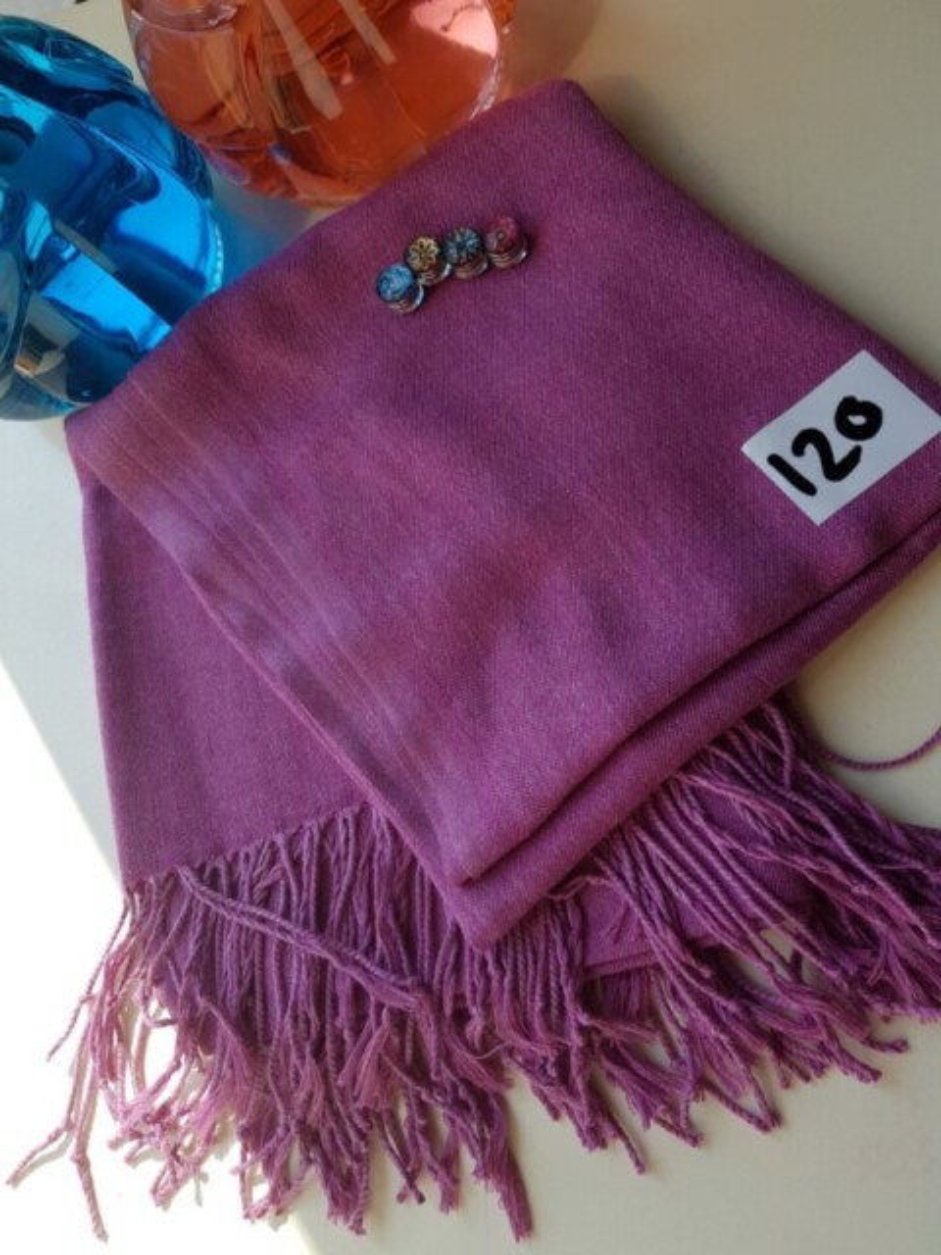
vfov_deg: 67.3
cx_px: 470
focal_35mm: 26
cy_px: 628
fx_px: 942
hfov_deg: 53.1
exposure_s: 1/564
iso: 40
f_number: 1.7
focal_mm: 4.2
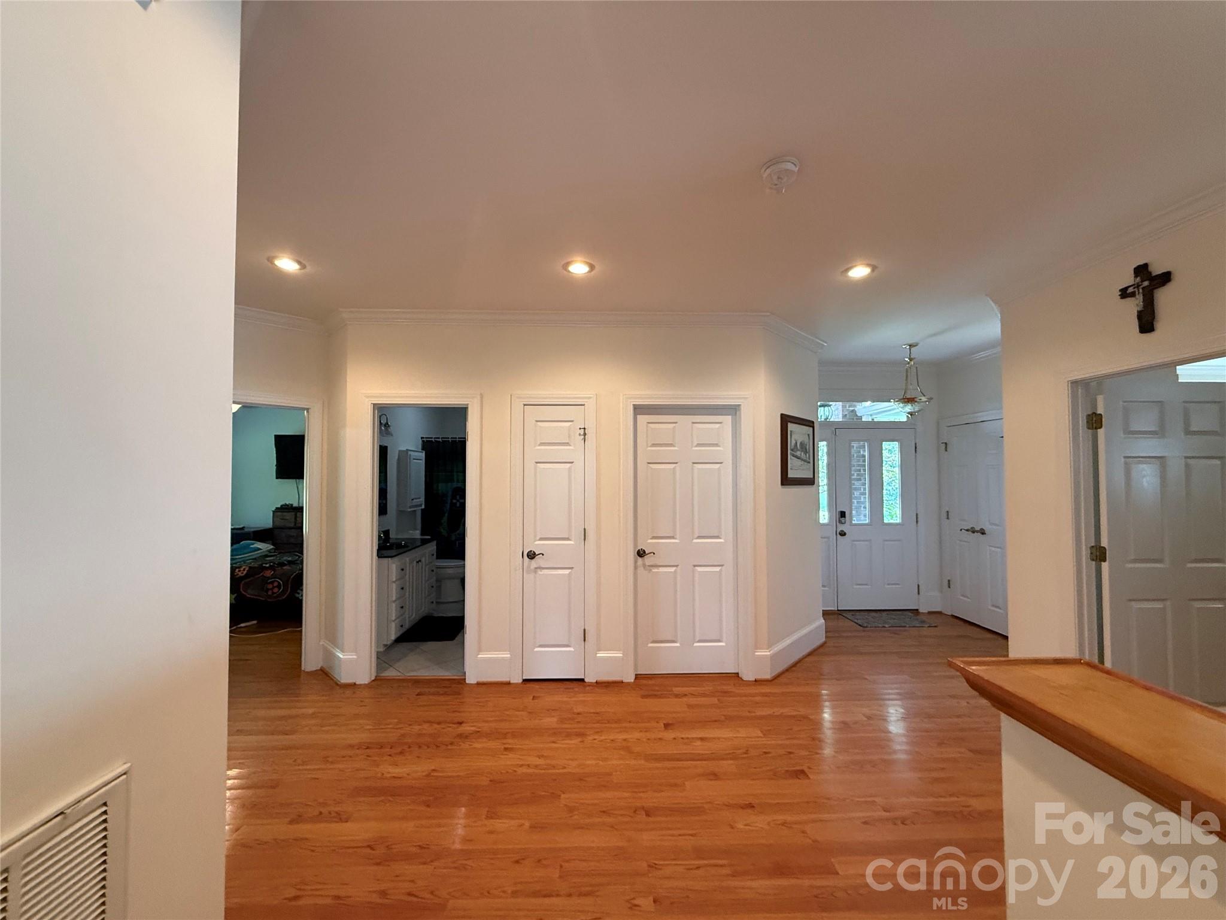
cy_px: 460
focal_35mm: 14
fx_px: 496
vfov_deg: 85.7
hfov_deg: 102.1
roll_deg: +0.4
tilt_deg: +3.3
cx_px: 613
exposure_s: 1/60
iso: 320
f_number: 2.2
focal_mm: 2.22
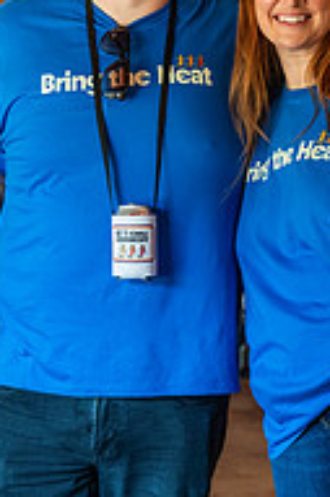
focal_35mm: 125
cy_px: 302
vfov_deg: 16.4
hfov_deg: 10.9
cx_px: 190
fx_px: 1722
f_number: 4
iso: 2500
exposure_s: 1/200
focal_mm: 53
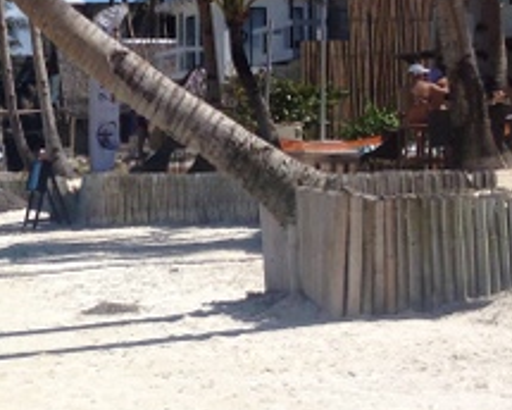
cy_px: 107
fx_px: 1818
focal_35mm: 120
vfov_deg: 12.8
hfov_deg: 15.1
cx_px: -210
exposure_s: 1/2857
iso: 50
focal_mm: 4.13
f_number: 2.4
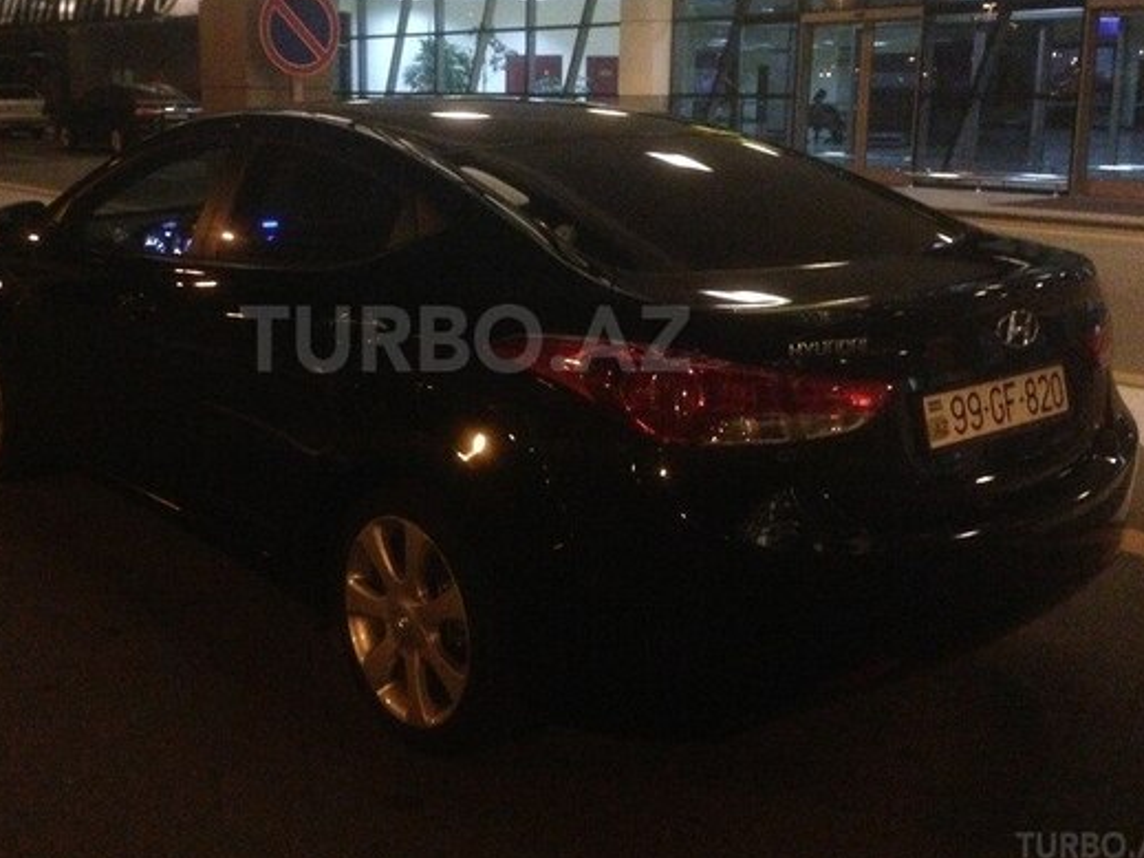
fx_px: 1388
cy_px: 339
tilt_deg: -12.0
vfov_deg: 34.2
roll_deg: -1.8
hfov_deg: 44.6
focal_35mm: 42
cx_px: 465
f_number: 2.4
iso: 800
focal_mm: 4.12
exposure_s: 1/15
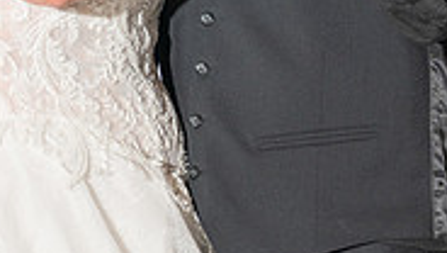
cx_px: 106
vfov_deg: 4.4
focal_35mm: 279
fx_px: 3311
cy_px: -70
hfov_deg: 7.7
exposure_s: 1/200
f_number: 4.5
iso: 500
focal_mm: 70
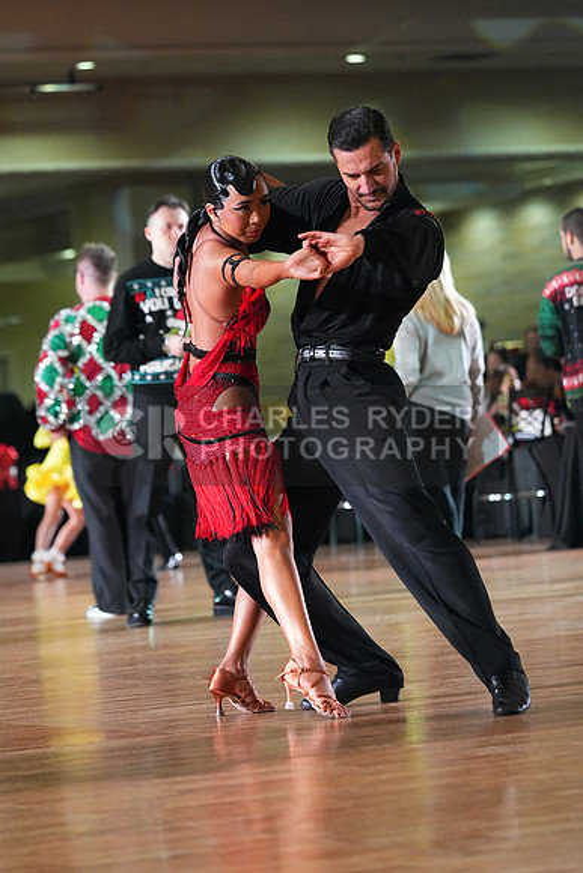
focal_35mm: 161
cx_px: 292
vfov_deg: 12.8
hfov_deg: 8.5
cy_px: 436
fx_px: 3908
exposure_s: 1/400
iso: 8000
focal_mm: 161
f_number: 4.5
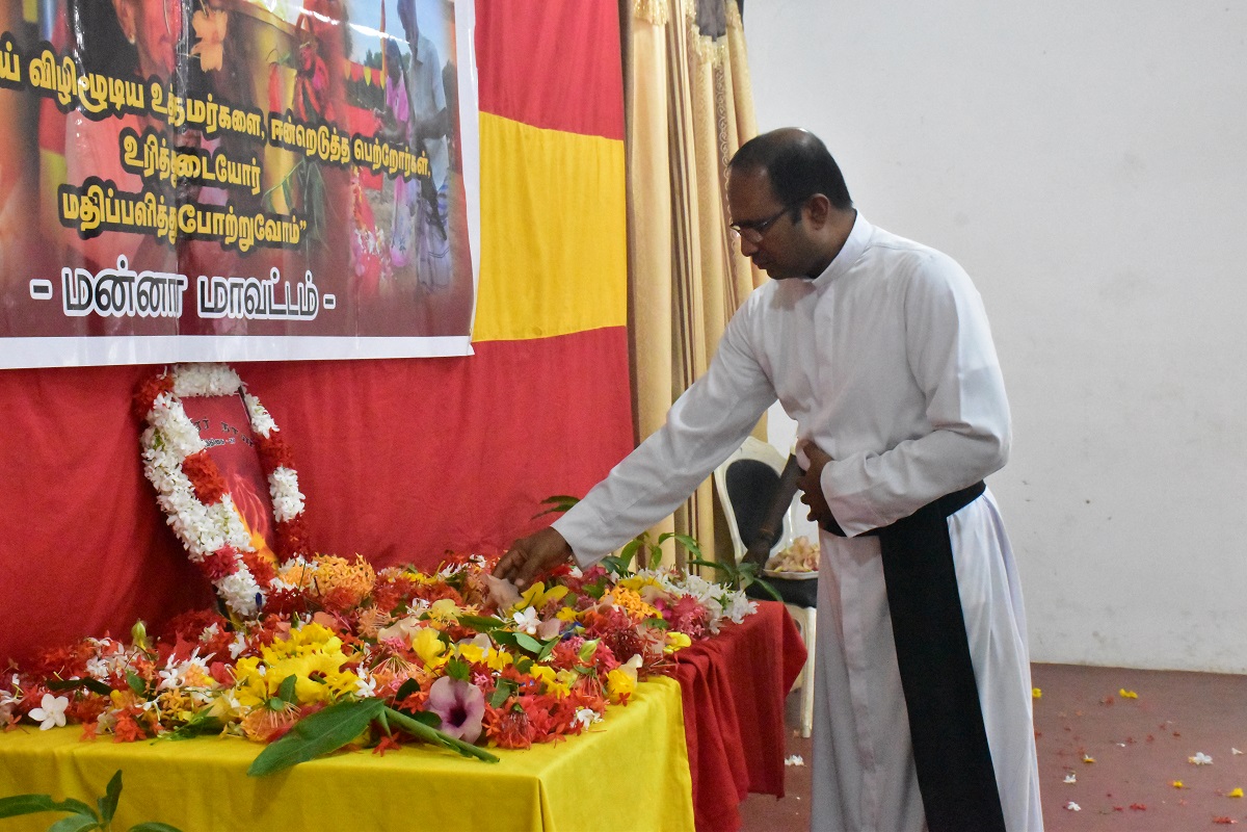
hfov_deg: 35.1
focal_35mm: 57
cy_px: 416
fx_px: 1974
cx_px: 624
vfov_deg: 23.8
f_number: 14
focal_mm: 38
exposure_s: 1/200
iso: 16000
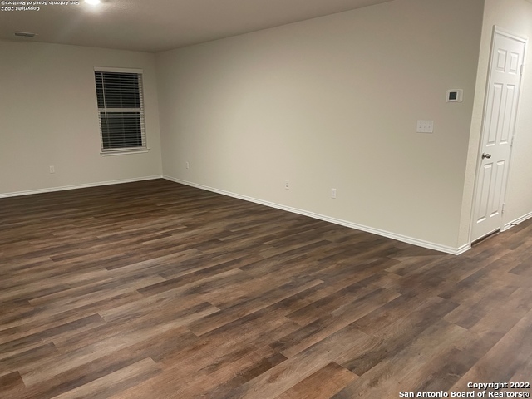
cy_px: 200
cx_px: 266
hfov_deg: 67.3
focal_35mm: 26
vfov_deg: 53.1
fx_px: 400
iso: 500
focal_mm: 4.2
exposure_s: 1/60
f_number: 1.6
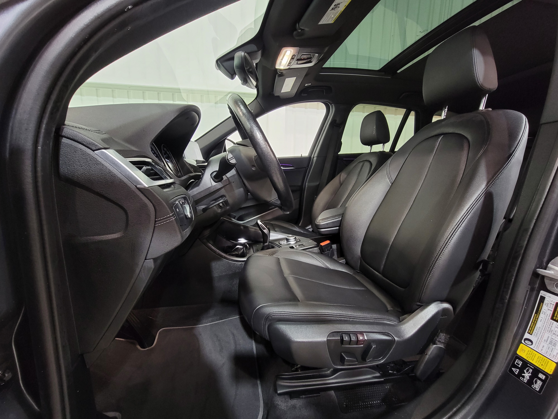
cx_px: 279
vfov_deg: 89.9
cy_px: 210
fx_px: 210
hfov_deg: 106.2
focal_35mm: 13
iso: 500
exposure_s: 1/30
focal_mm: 2.2
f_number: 2.2
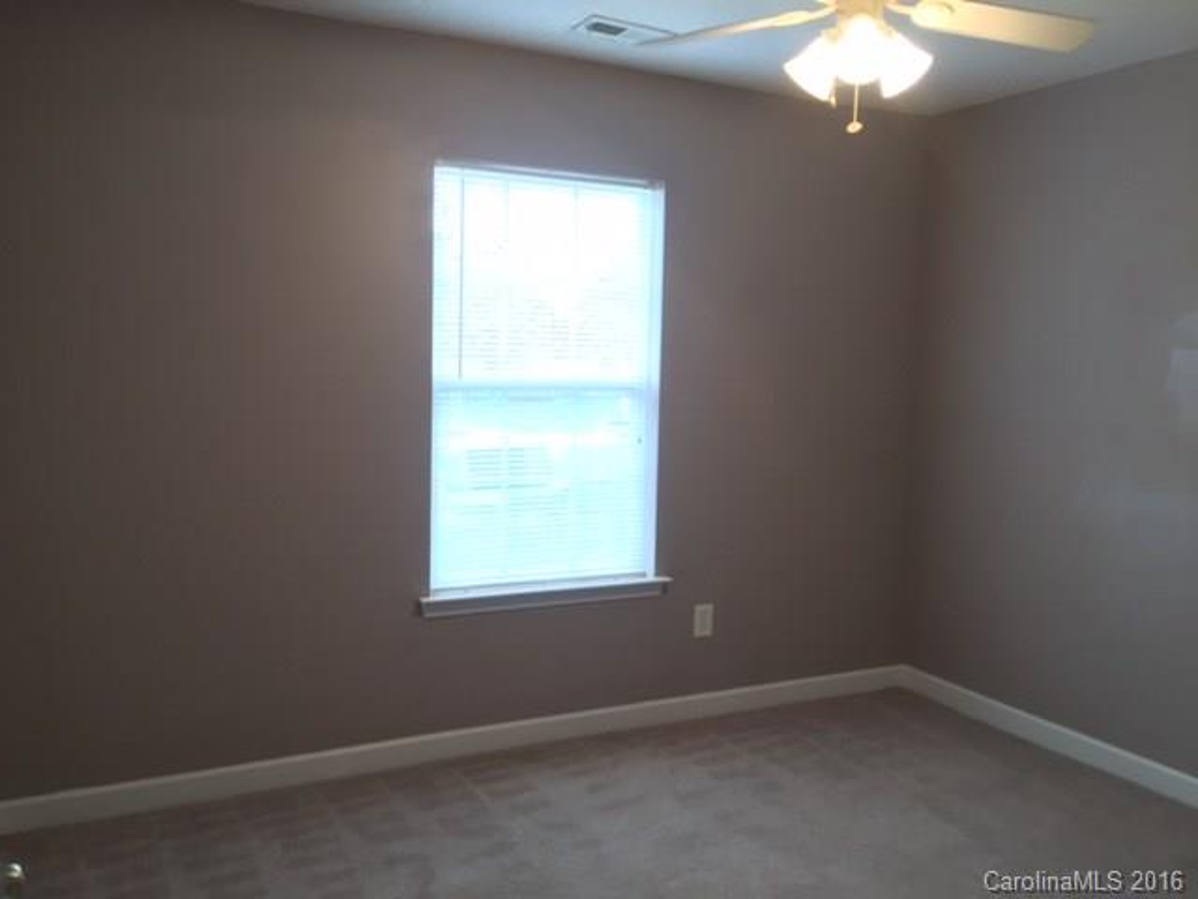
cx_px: 599
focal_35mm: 29
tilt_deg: -6.1
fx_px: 1004
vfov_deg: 48.2
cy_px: 450
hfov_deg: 61.7
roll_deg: -2.0
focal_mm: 4.15
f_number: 2.2
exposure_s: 1/30
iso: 80
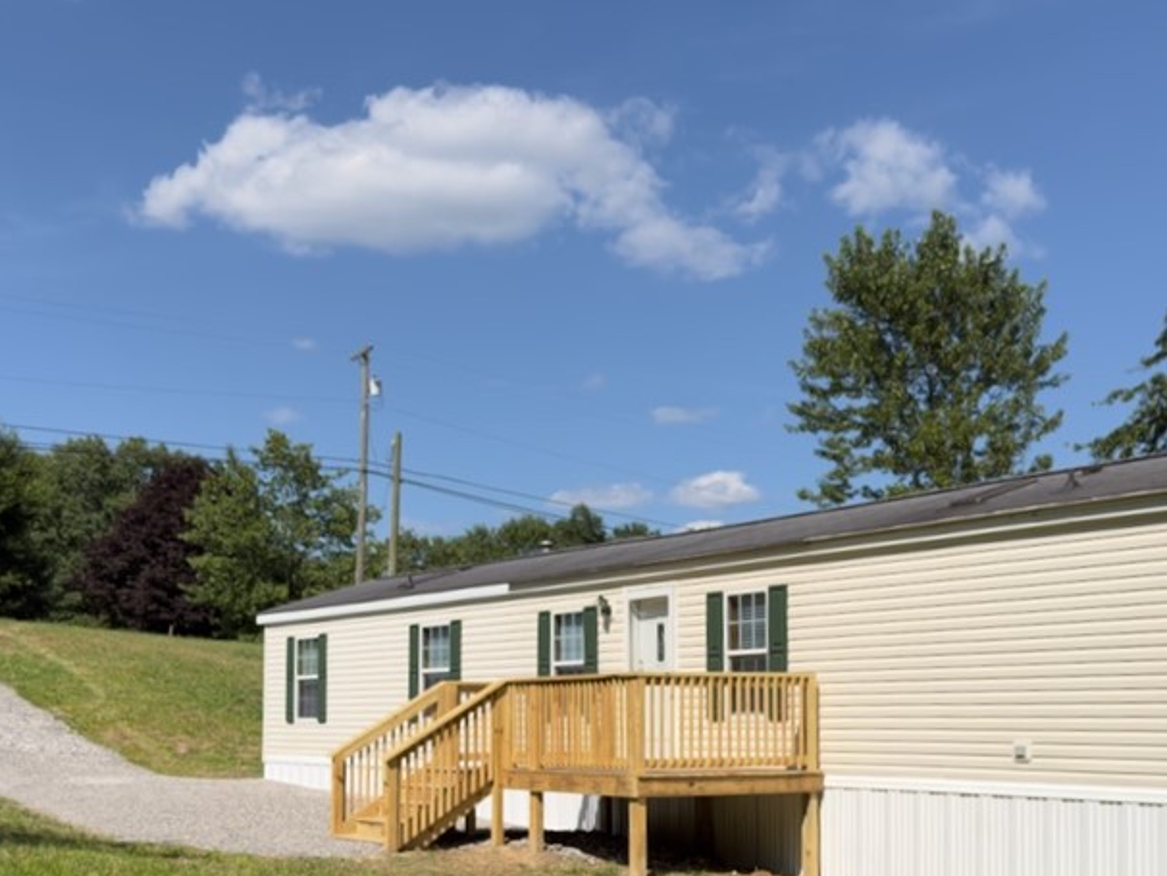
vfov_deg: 29.3
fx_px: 1653
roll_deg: +2.3
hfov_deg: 38.7
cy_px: 643
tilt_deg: +2.4
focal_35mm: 49
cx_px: 720
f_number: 1.78
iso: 64
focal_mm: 6.76
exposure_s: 1/6494
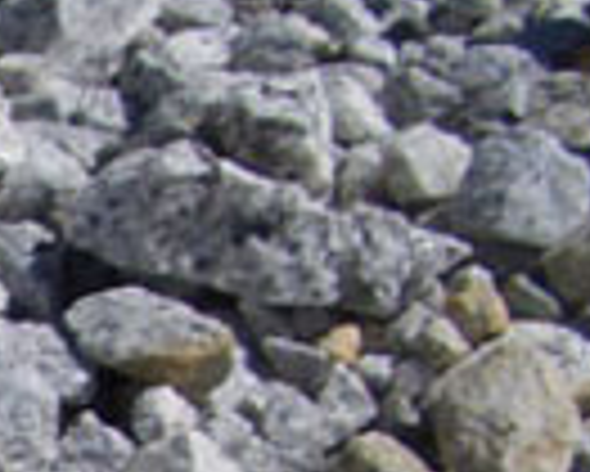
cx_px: -797
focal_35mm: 183
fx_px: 3198
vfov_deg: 8.2
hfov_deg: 9.5
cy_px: 793
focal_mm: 5.8
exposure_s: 1/1250
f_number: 4.3
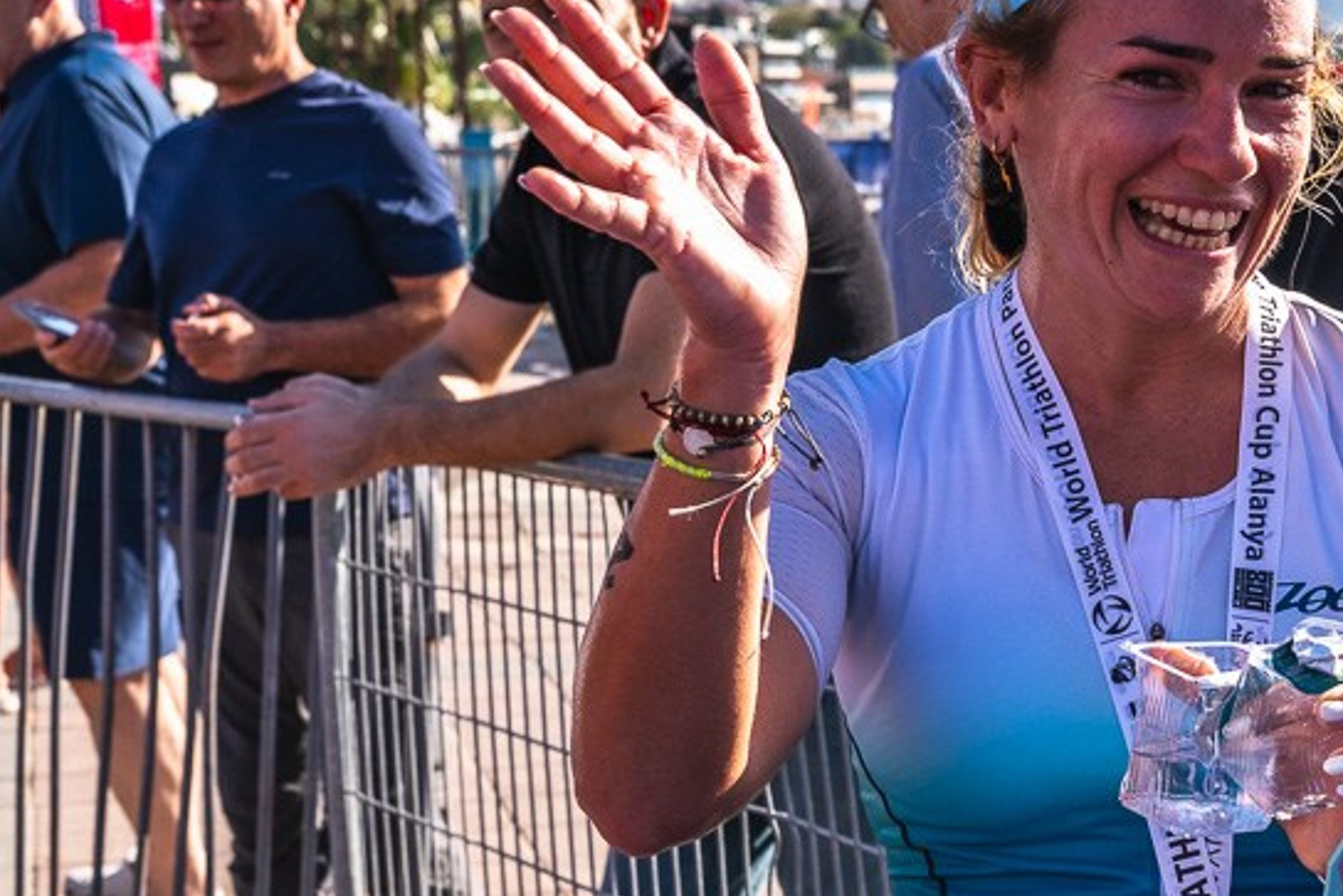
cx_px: 1343
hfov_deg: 22.5
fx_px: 3246
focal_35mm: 87
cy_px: 517
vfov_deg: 15.7
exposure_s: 1/800
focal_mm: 37
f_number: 7.1
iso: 200
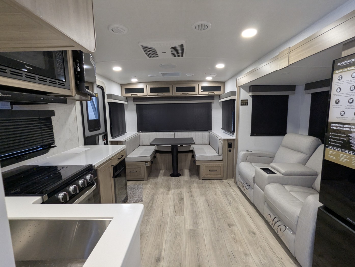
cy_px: 134
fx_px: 164
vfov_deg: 78.2
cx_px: 178
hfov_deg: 94.4
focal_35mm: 16
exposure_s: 1/90.6
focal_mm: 2.35
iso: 272
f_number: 2.2
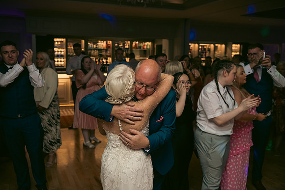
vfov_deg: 36.9
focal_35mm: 36
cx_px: 142
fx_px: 285
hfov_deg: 53.1
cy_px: 95
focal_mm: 36
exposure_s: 1/160
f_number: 3.5
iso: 800
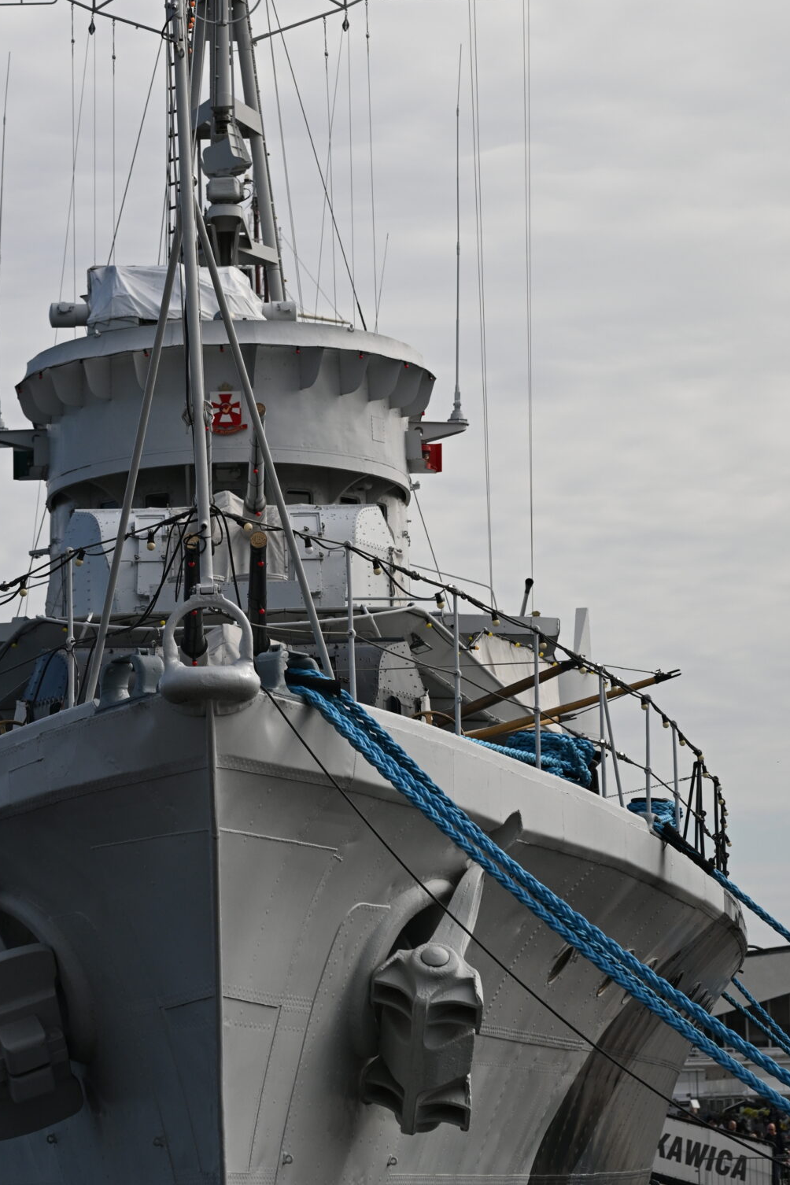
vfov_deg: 17.2
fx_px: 3917
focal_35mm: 119
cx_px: 144
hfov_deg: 11.5
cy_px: 450
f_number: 4
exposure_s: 1/6400
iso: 400
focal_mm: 70
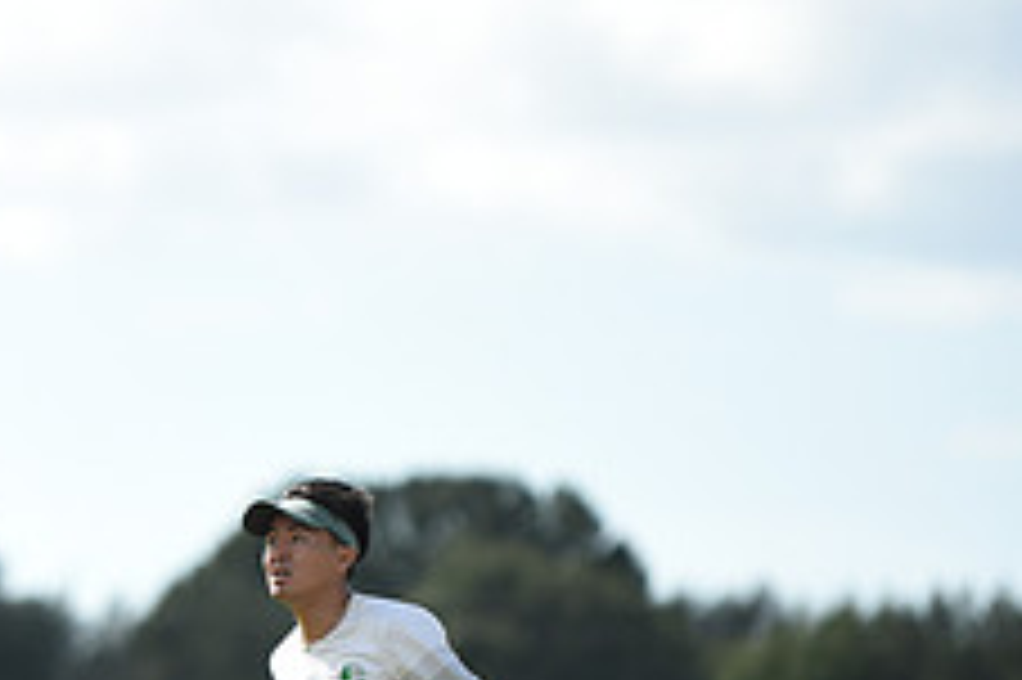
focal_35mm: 511
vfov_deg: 2.7
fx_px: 14496
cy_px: 608
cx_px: -239
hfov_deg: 4.0
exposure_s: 1/1000
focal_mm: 200
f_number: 2.8
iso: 100
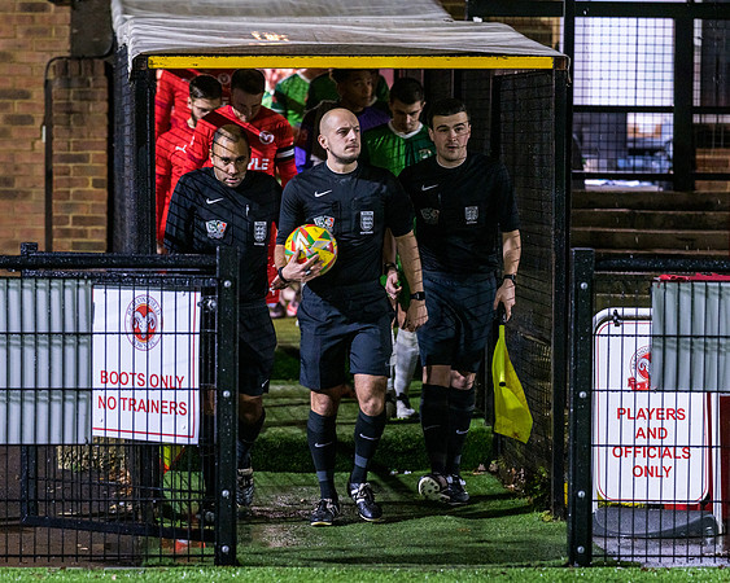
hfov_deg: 10.5
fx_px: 3967
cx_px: 372
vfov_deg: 8.4
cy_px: 352
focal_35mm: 184
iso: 4000
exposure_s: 1/250
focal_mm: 135
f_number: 2.8
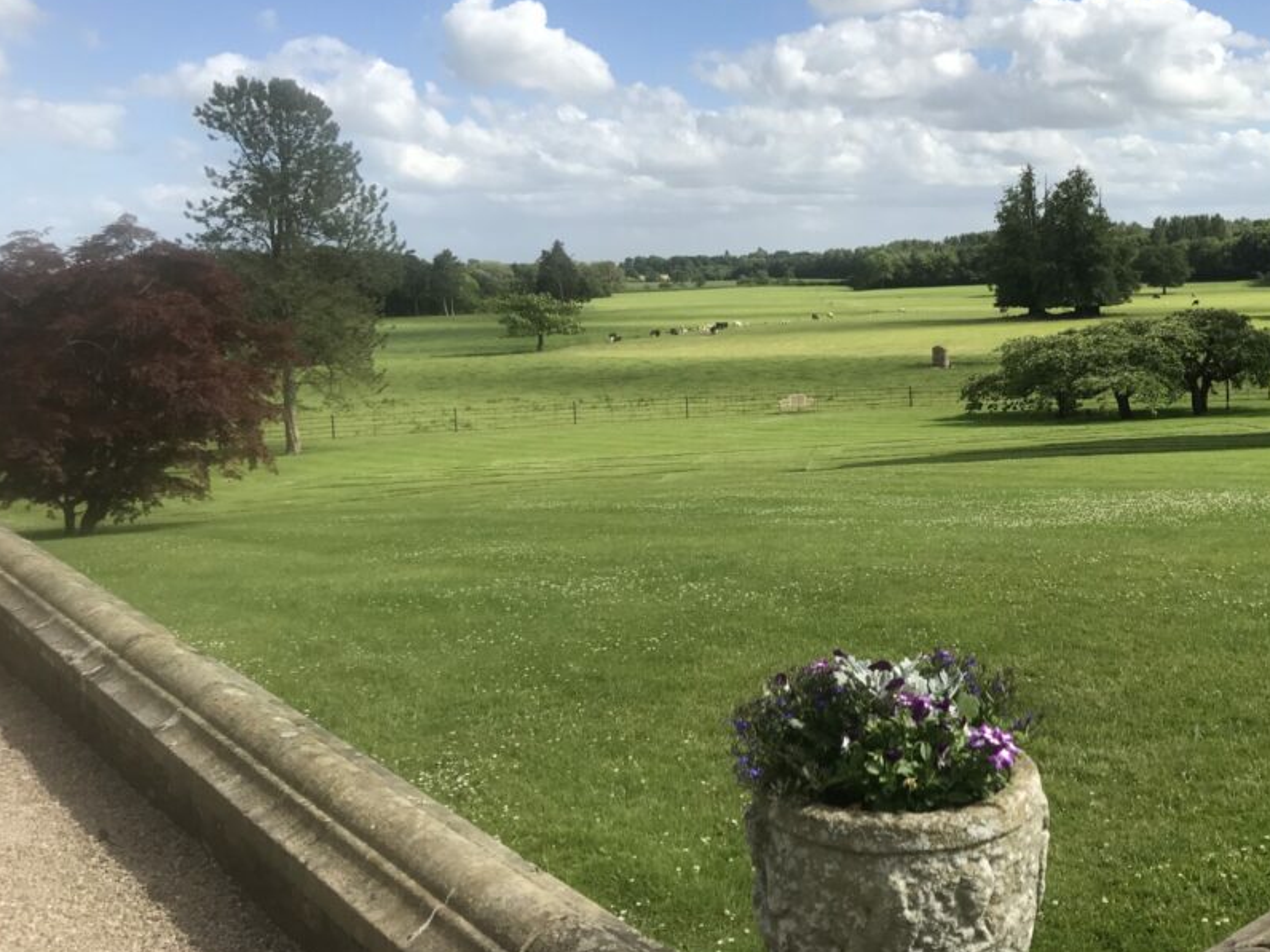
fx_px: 1321
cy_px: 386
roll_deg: +1.5
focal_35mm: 36
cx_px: 803
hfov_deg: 50.8
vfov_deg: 39.5
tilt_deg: -4.2
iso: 20
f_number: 1.8
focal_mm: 3.99
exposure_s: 1/2740
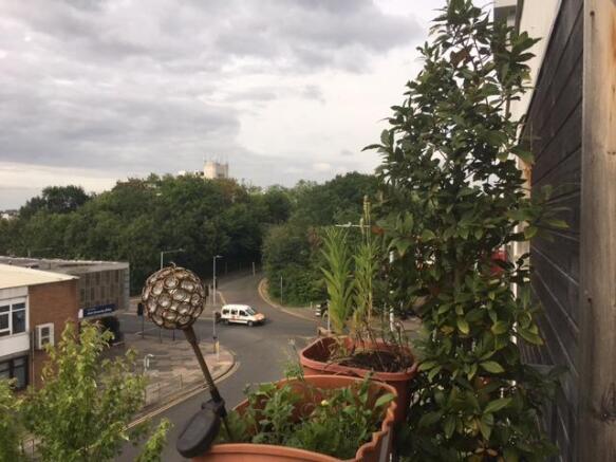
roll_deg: -0.1
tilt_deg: -1.6
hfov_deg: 61.7
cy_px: 231
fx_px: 516
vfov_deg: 48.2
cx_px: 308
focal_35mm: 29
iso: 32
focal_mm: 4.15
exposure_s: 1/1479
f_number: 2.2
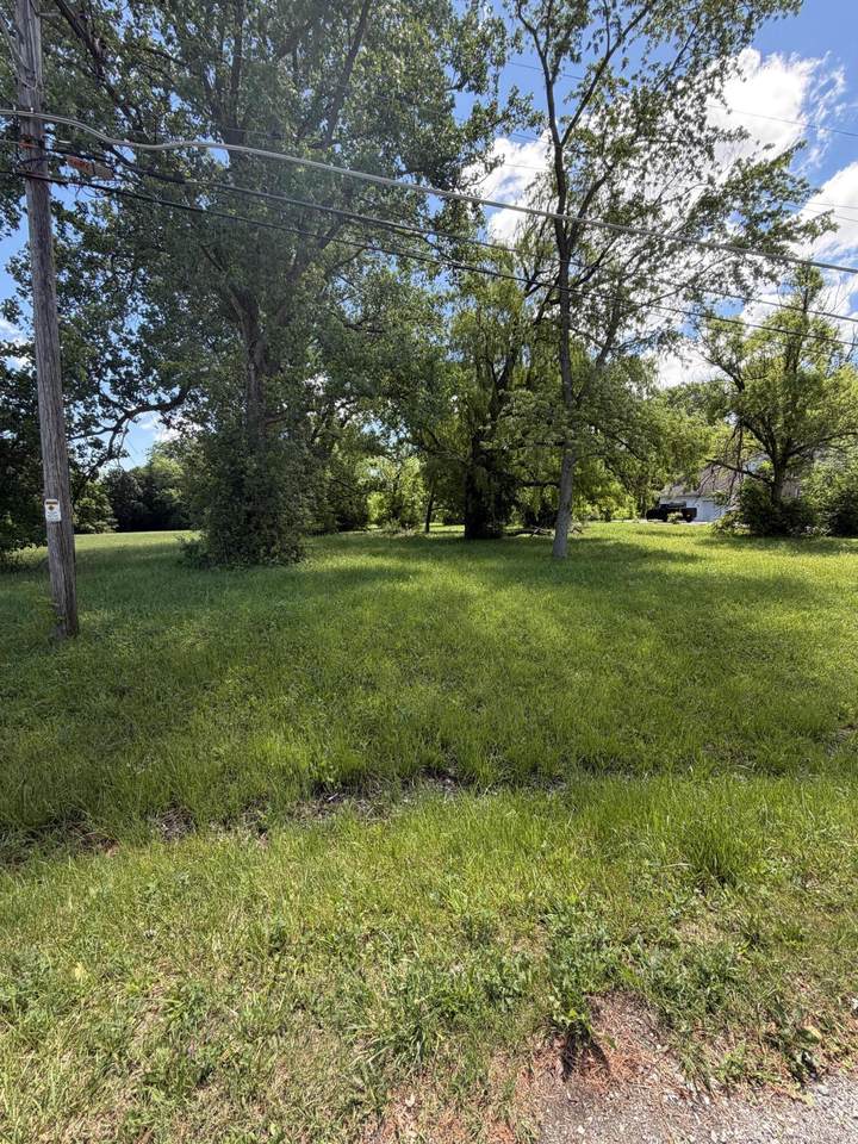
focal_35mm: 14
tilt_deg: -6.9
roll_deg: +0.2
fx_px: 463
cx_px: 429
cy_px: 572
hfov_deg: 85.7
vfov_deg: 102.1
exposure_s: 1/331
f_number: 2.2
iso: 50
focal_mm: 2.22
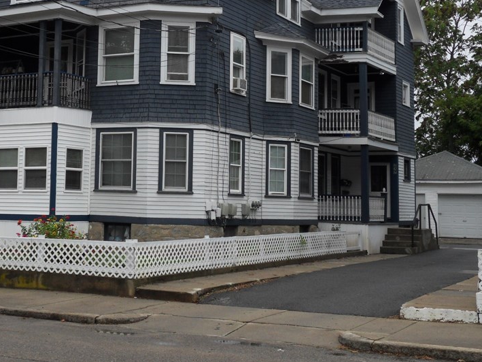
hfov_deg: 29.6
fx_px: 905
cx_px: 159
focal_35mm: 65
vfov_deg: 22.5
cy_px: 108
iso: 80
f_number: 4.2
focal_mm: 7.9
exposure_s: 1/180
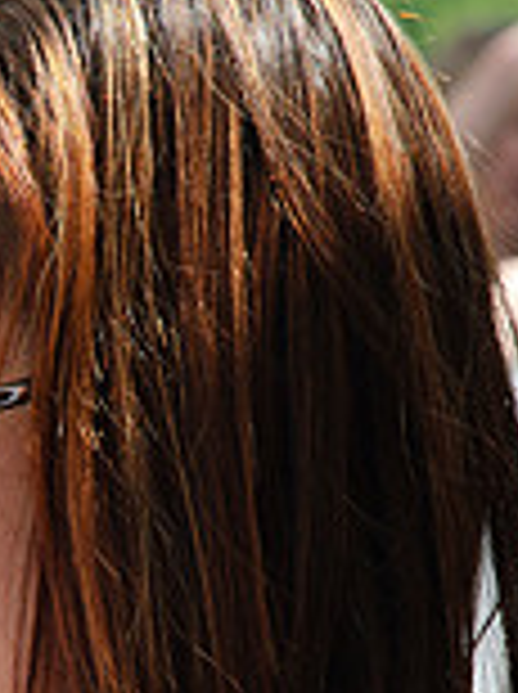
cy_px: 644
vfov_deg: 6.7
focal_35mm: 295
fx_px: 5902
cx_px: -79
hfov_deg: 5.0
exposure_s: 1/500
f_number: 4.5
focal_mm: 70
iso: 200
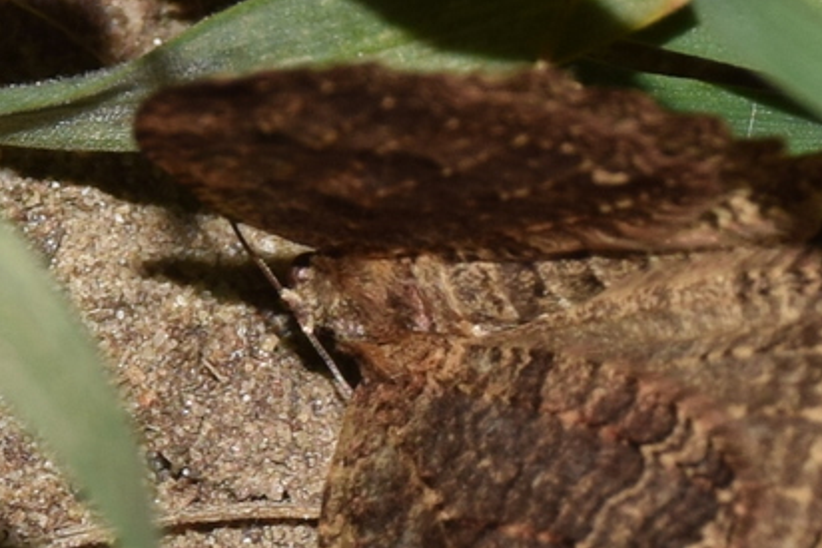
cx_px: 527
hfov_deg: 4.2
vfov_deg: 2.8
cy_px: 436
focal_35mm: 489
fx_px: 11169
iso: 100
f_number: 13
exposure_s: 1/160
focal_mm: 140
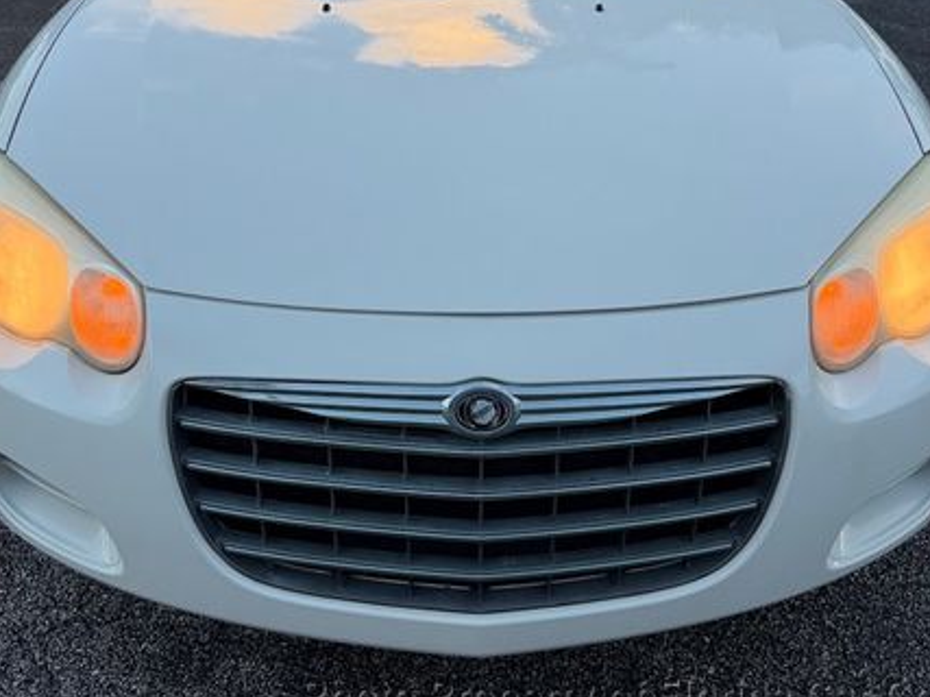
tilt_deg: -23.1
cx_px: 451
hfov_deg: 51.4
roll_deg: -1.2
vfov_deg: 39.1
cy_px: 218
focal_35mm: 36
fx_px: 967
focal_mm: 6.76
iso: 80
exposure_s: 1/360
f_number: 1.78
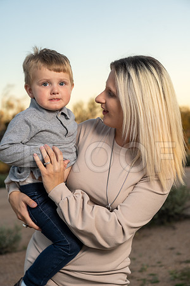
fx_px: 491
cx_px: 95
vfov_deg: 32.4
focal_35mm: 62
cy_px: 143
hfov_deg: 21.9
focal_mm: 62
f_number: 5
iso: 100
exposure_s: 1/160
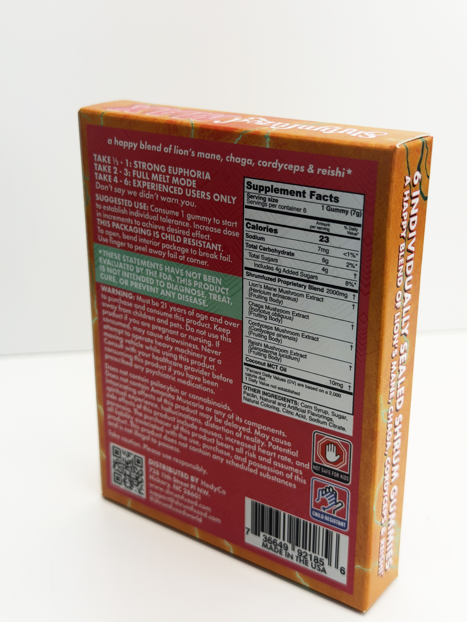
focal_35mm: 48
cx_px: 234
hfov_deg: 30.3
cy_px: 311
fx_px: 863
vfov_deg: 39.7
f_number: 1.78
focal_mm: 6.76
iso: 64
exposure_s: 1/197
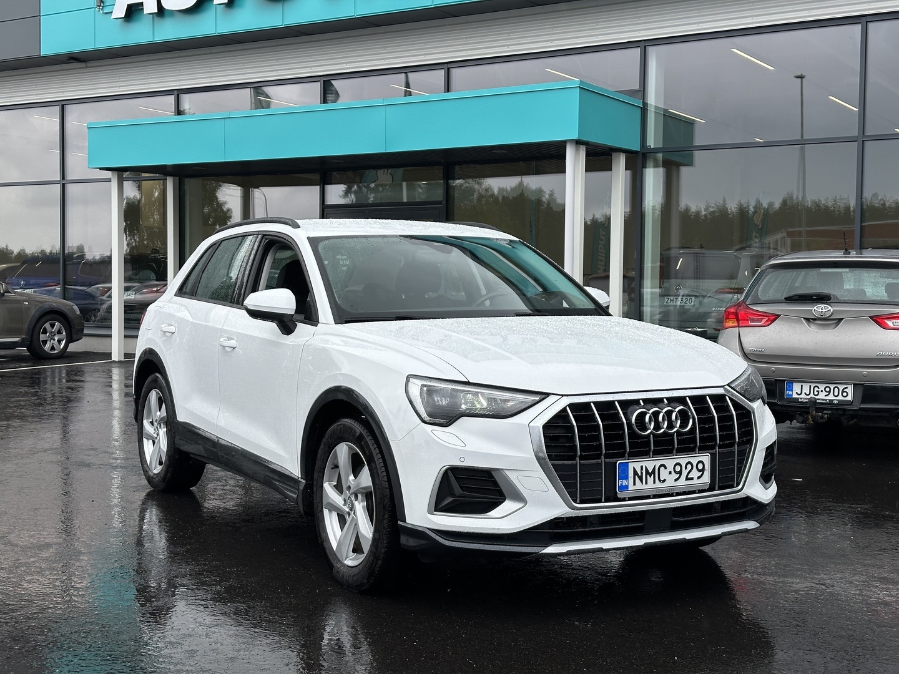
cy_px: 337
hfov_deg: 39.7
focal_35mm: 48
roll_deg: -0.5
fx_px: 1247
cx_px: 450
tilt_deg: -1.3
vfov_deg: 30.3
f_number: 1.78
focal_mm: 6.86
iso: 64
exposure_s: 1/1085
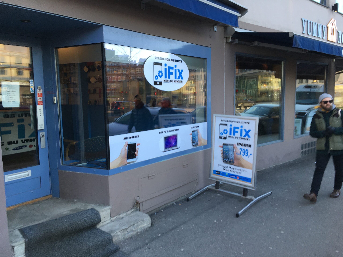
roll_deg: +0.6
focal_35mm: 29
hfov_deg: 61.7
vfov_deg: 48.2
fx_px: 287
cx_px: 172
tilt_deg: -3.9
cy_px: 128
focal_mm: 4.15
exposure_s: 1/100
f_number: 2.2
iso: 25
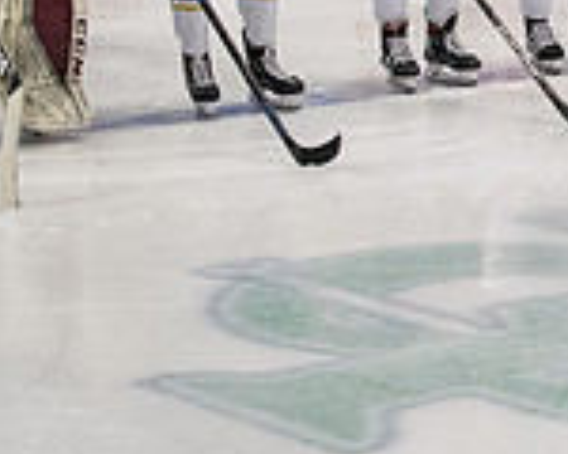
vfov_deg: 9.9
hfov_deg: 12.0
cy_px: -191
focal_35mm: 152
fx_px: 2555
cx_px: 879
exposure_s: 1/250
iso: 2500
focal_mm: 28
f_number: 4.5
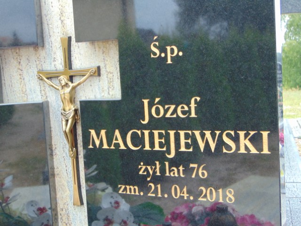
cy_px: 113
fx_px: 435
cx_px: 150
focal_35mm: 50
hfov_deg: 38.2
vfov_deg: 29.1
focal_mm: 9
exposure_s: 1/100
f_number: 3.5
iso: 80
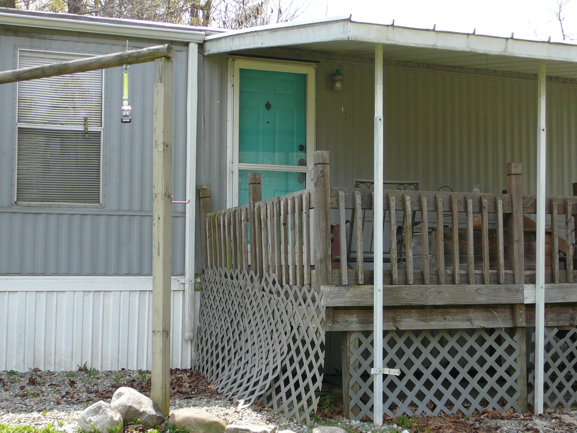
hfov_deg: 34.9
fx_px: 917
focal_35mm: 55
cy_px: 216
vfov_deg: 26.6
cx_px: 288
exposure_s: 1/320
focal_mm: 8.2
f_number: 3.5
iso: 80
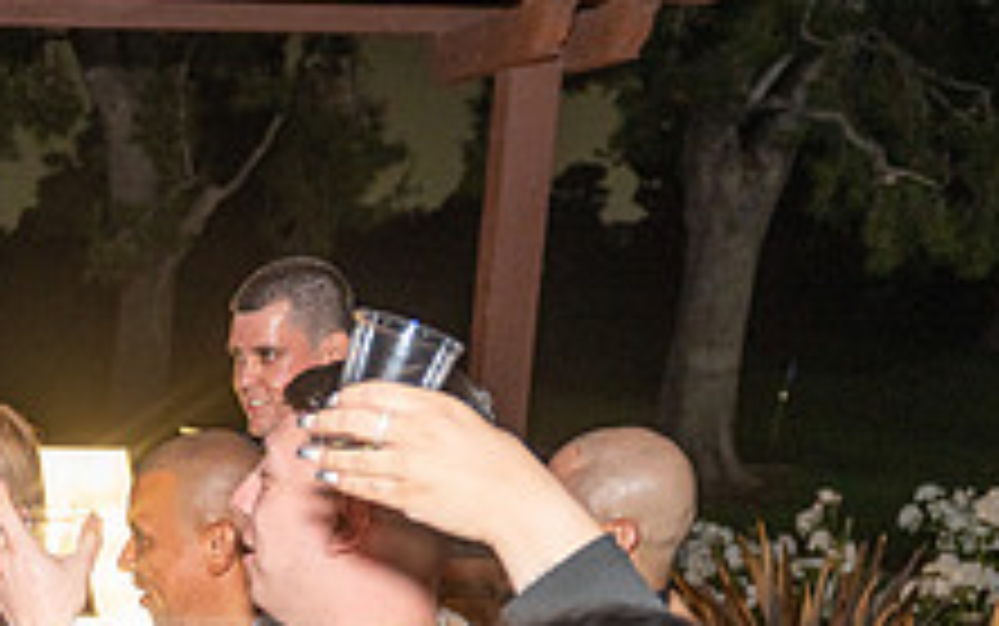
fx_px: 1743
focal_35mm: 64
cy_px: 723
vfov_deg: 19.3
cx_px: -50
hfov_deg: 29.4
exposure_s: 1/160
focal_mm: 24
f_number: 3.5
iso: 800
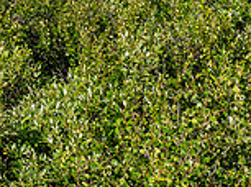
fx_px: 825
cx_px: -62
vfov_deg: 11.8
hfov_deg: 16.5
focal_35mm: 114
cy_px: -162
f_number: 8
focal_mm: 15
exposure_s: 1/125
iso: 200
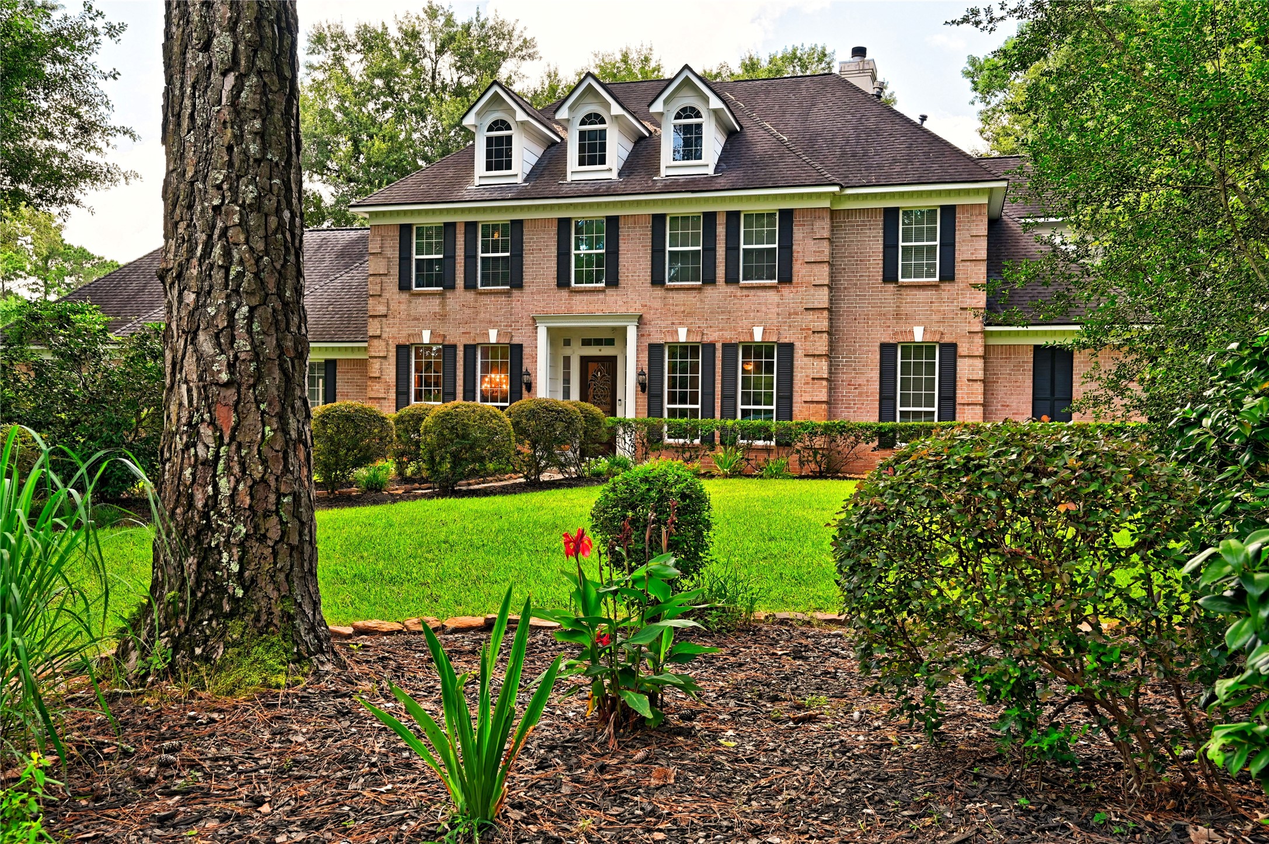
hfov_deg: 62.0
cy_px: 422
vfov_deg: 43.5
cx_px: 634
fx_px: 1057
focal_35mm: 30
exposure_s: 1/40
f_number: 8
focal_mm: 30
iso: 400
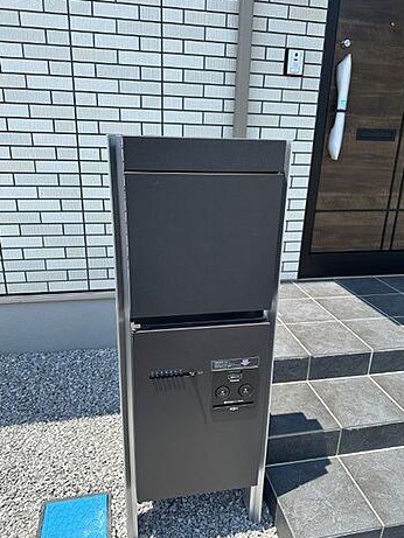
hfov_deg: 54.9
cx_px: 208
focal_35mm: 25
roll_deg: -3.4
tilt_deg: -19.3
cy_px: 274
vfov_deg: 69.4
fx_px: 389
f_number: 1.78
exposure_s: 1/1812
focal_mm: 6.86
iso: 80
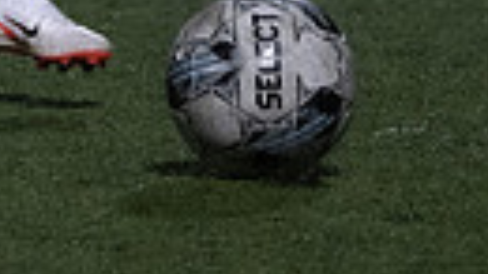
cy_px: -640
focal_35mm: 1282
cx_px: -682
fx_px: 16582
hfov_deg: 1.7
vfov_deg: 0.9
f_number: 2.8
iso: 4000
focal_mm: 171
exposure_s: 1/1000
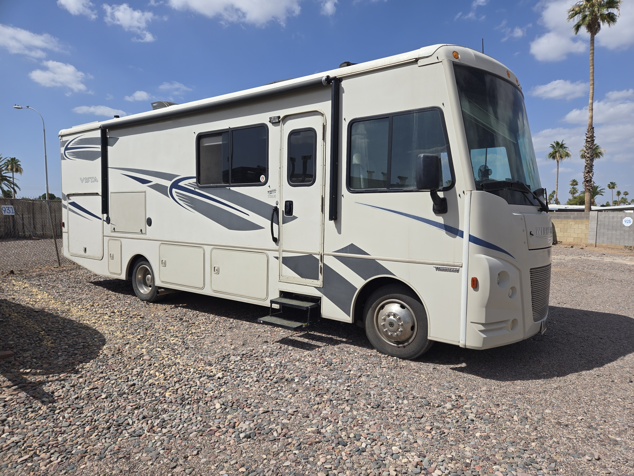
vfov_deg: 58.9
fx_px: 421
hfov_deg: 73.9
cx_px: 317
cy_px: 238
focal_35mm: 23
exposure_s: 1/3059
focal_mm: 5.4
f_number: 1.8
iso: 25
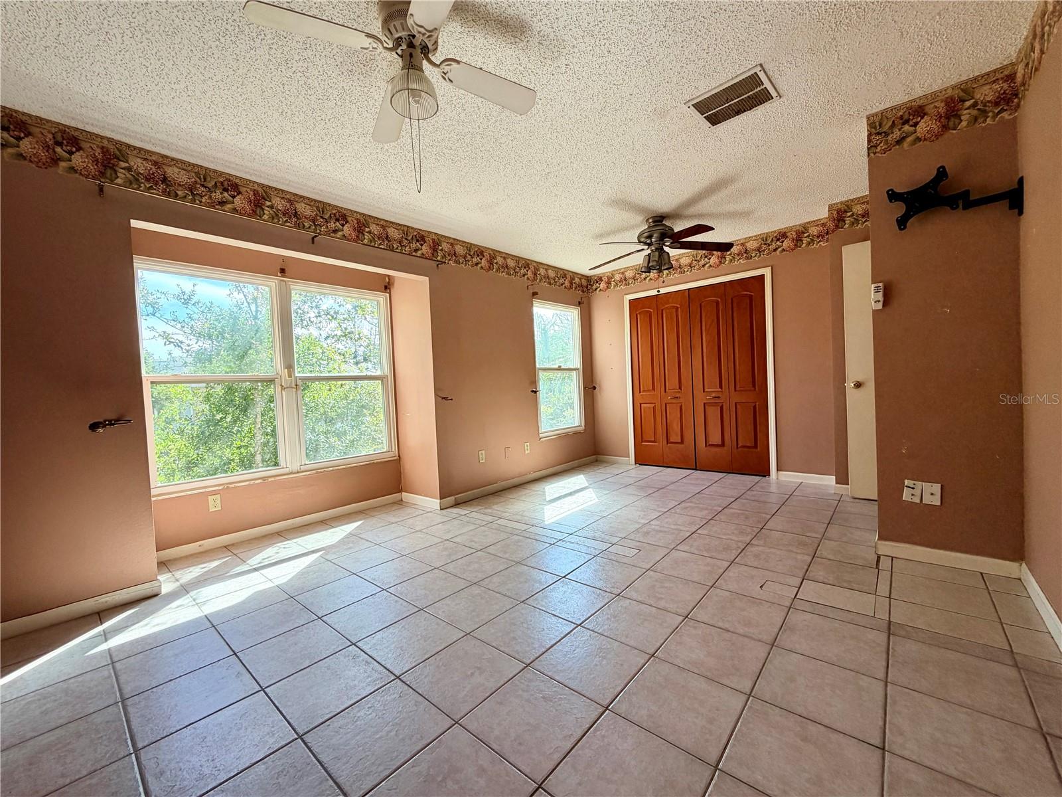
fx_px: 430
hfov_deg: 102.1
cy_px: 398
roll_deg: +3.2
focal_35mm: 14
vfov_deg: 85.7
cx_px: 531
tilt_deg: -1.7
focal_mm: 2.22
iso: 64
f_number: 2.2
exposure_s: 1/125
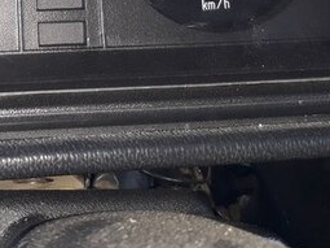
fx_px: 667
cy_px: -60
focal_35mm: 70
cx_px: 12
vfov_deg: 19.6
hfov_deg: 26.5
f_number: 1.7
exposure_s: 1/50
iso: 80
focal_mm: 3.71
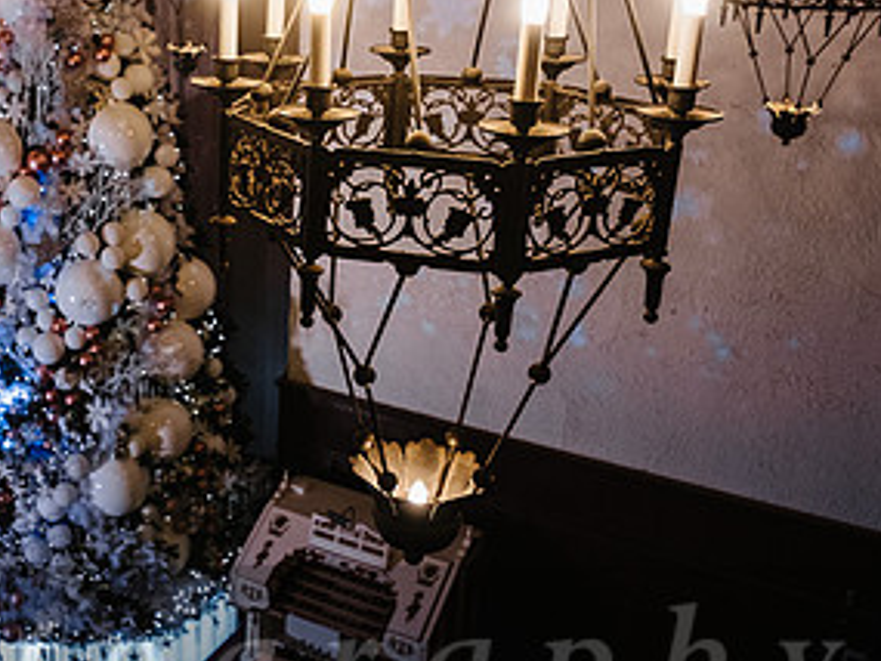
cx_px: 210
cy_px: 246
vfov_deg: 30.8
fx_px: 1197
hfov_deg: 39.2
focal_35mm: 47
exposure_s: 1/50
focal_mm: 15.7
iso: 800
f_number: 2.8
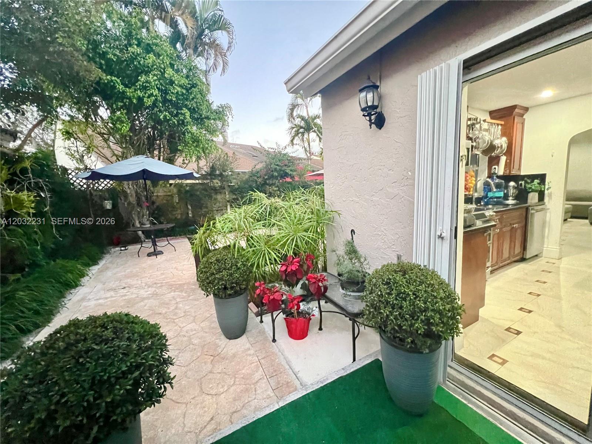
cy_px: 222
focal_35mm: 13
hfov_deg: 106.2
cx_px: 296
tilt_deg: -7.7
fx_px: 222
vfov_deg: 89.9
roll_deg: +3.6
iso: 1250
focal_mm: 1.57
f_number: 1.8
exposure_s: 1/31
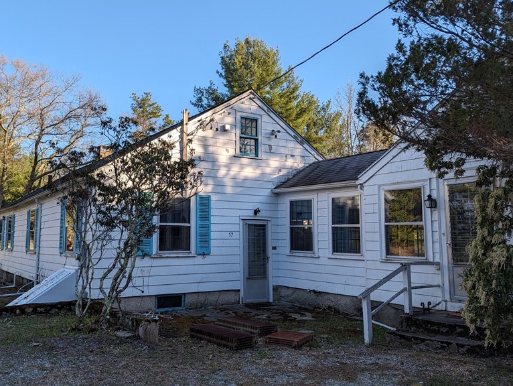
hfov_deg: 56.4
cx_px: 206
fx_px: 475
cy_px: 178
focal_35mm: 32
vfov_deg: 44.2
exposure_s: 1/864
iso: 44
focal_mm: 6.81
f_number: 1.85
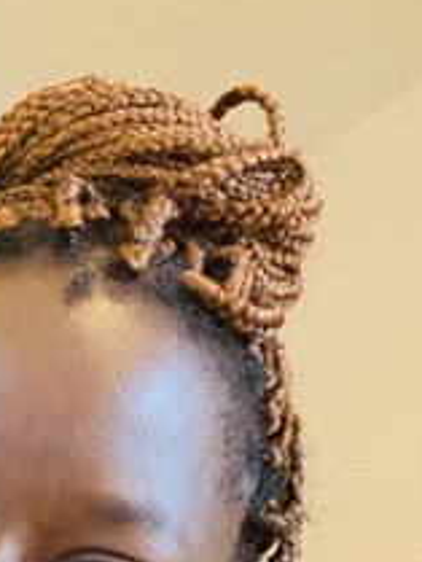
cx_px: -35
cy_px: 726
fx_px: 1396
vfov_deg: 20.8
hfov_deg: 16.7
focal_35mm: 86
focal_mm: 2.71
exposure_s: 1/33
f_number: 2.2
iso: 320
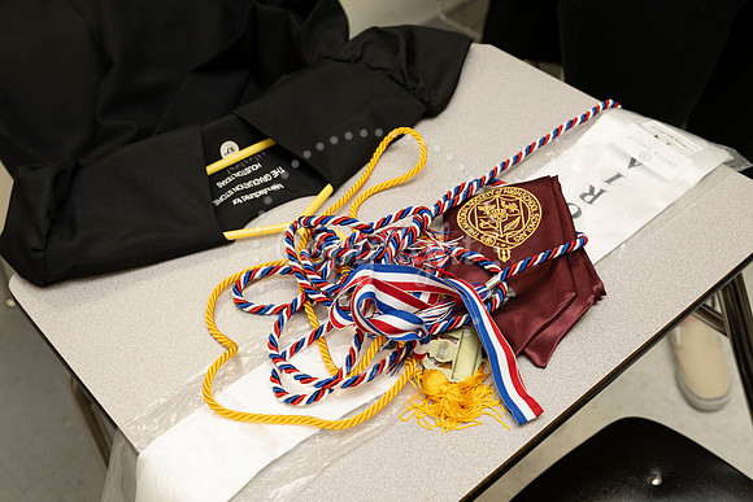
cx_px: 376
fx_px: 879
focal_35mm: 42
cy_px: 251
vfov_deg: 31.9
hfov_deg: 46.4
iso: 800
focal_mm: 42
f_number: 5.6
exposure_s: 1/80
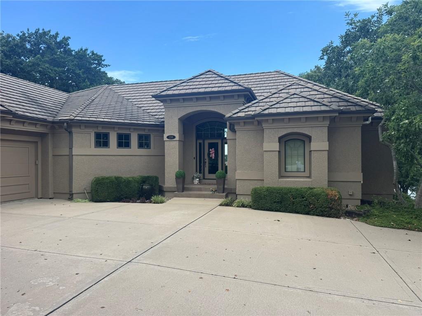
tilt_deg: -0.2
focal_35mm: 24
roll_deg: +0.0
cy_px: 158
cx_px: 211
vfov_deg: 56.8
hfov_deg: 71.6
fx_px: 293
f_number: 1.78
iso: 80
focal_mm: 6.76
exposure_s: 1/1425
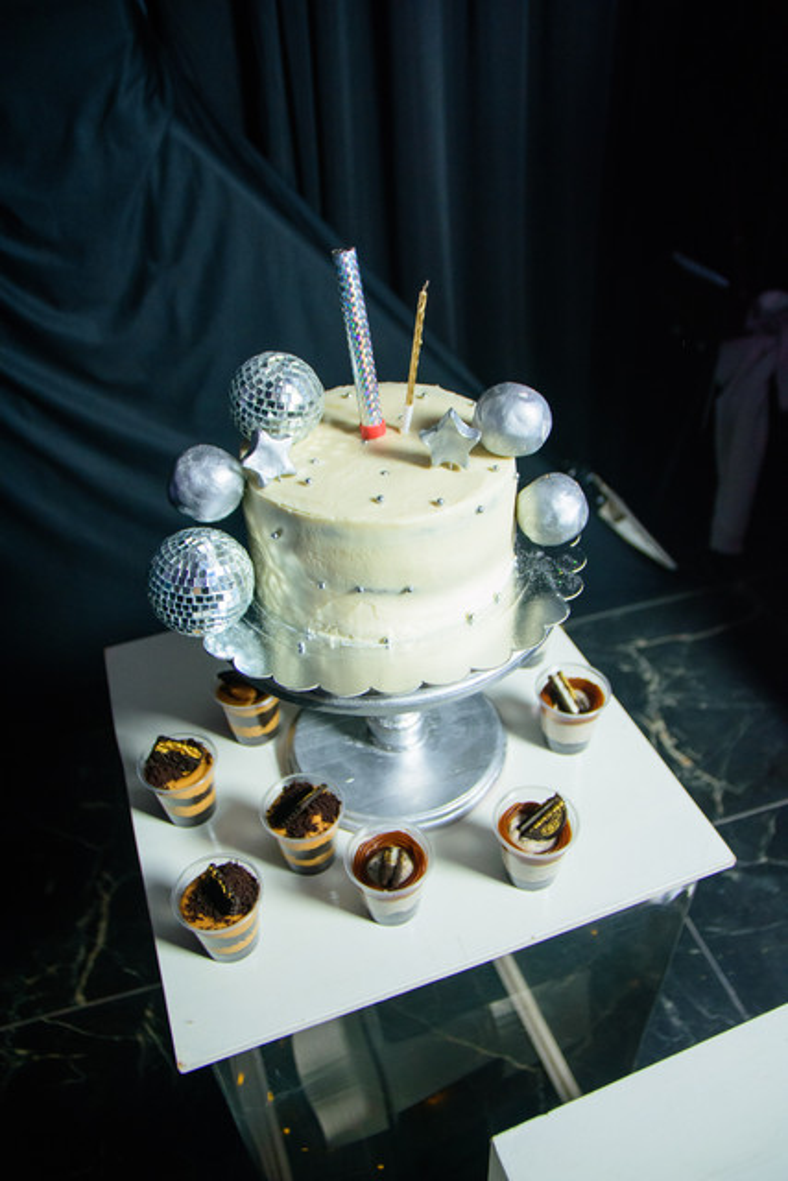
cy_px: 590
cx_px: 394
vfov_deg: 70.4
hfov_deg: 50.4
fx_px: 837
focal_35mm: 26
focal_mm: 17
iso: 1250
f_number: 2.8
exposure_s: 1/100
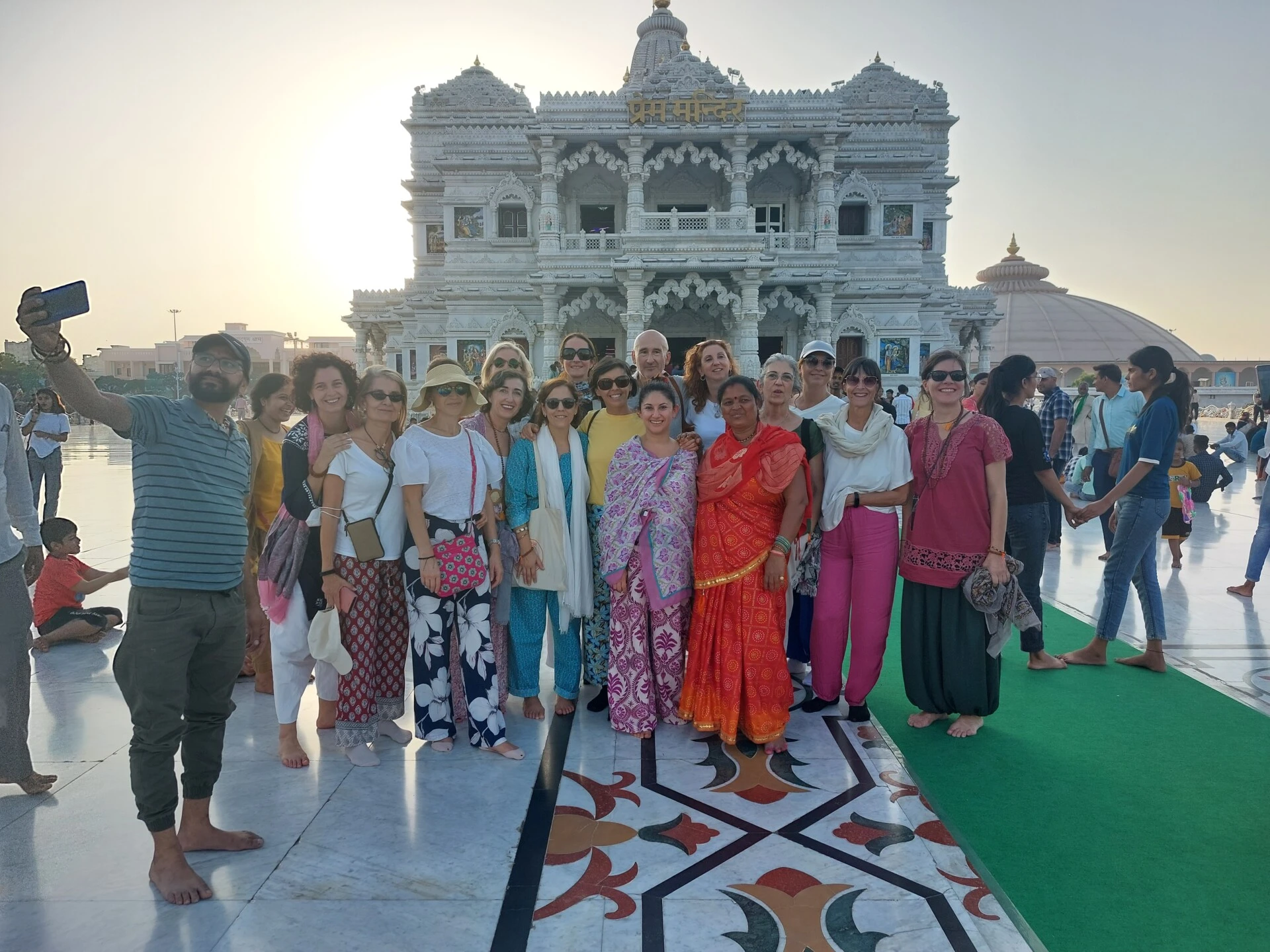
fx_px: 917
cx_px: 635
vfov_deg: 54.9
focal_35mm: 25
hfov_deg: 69.4
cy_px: 476
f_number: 1.8
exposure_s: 1/387
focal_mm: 5.23
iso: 25
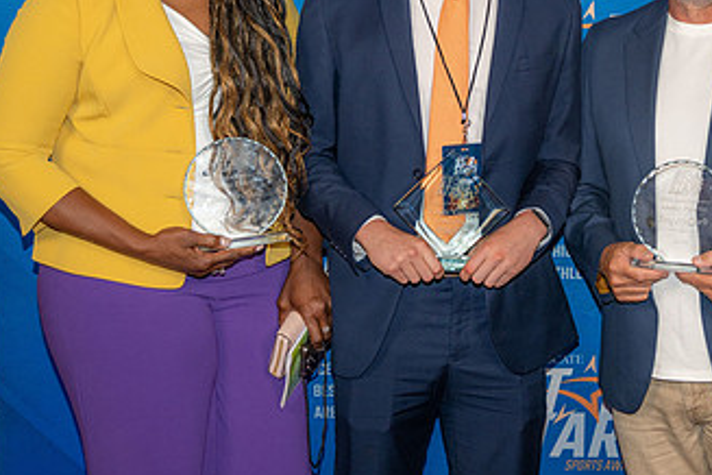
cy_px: 143
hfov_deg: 25.7
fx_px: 1543
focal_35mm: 78
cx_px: 533
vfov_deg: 17.4
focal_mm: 44
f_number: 3.2
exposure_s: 1/160
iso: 320
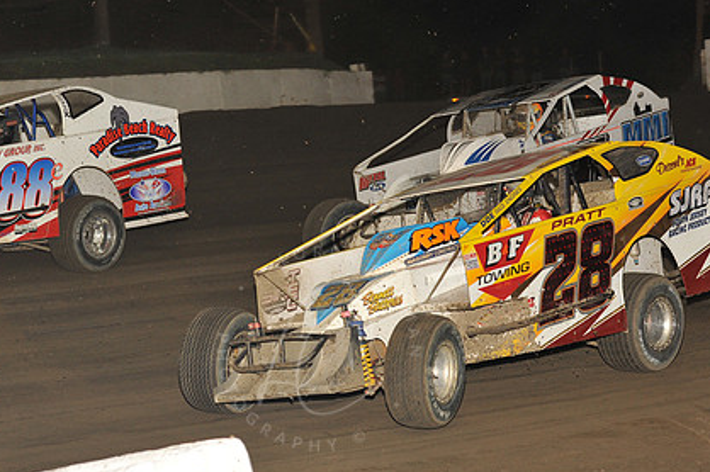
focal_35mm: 111
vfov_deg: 12.3
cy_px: 192
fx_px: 2187
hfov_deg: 18.4
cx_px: 318
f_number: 6.3
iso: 1250
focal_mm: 80
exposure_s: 1/320
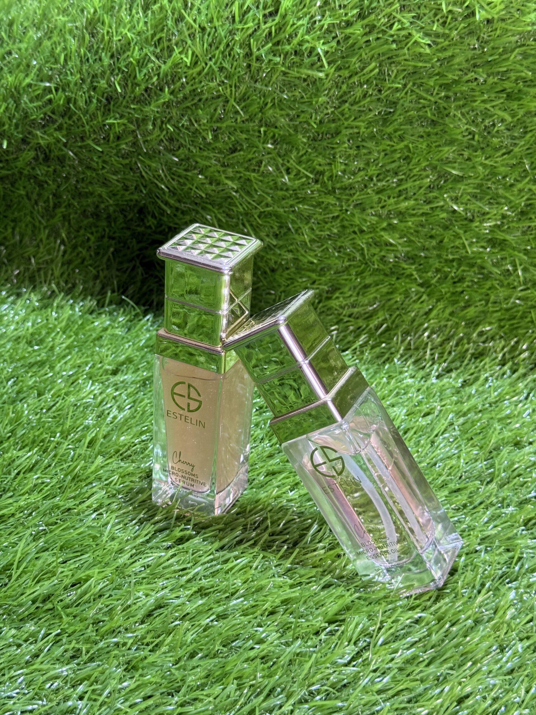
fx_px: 991
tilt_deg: -32.6
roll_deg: -5.4
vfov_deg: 39.7
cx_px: 268
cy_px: 358
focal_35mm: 48
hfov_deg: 30.3
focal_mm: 6.76
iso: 125
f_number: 1.78
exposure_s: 1/50
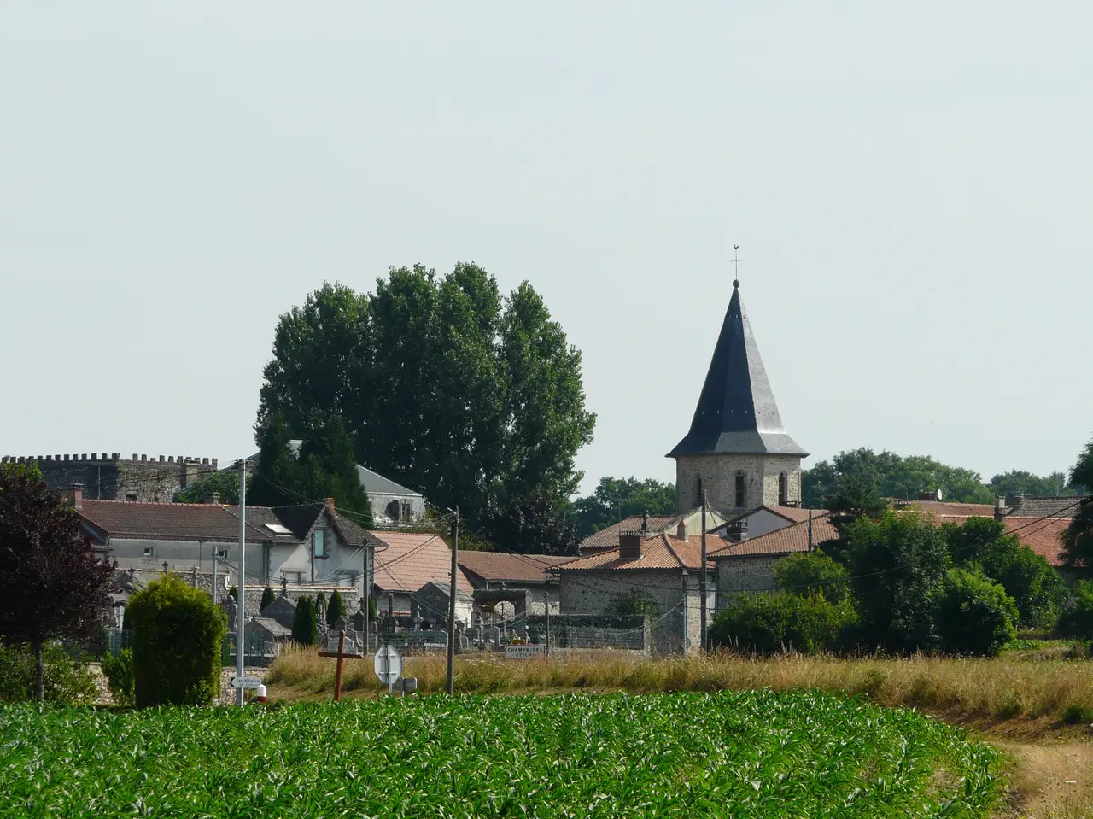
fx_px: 7386
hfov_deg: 8.5
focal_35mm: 234
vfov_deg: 6.3
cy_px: 410
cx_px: 546
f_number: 6.3
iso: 100
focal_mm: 38.4
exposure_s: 1/400
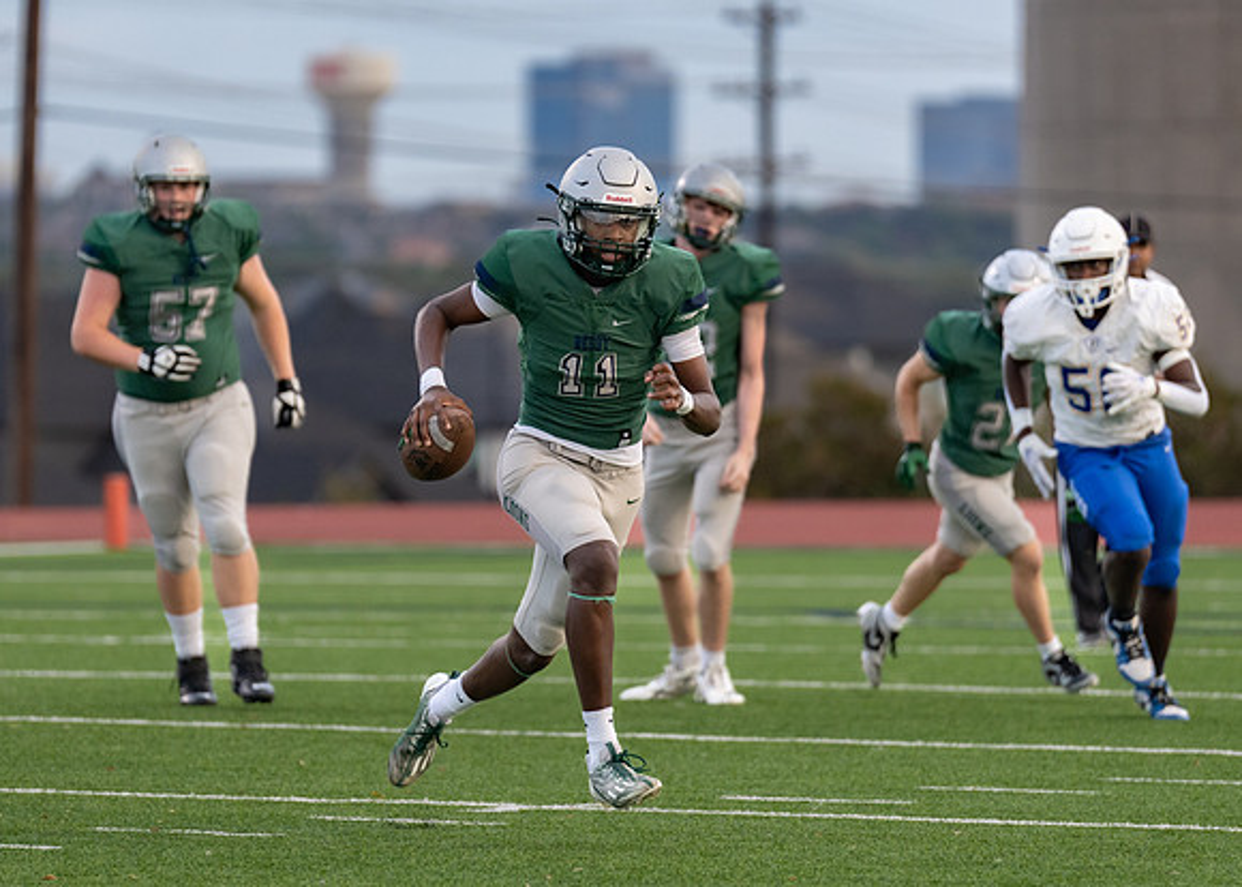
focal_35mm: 359
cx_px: 605
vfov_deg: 4.0
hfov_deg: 5.6
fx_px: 12644
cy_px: 413
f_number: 2.8
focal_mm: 200
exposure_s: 1/1250
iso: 500
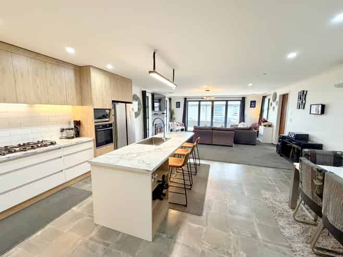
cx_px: 172
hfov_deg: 102.1
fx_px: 139
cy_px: 128
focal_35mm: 14
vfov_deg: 85.6
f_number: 2.2
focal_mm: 2.22
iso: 320
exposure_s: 1/100
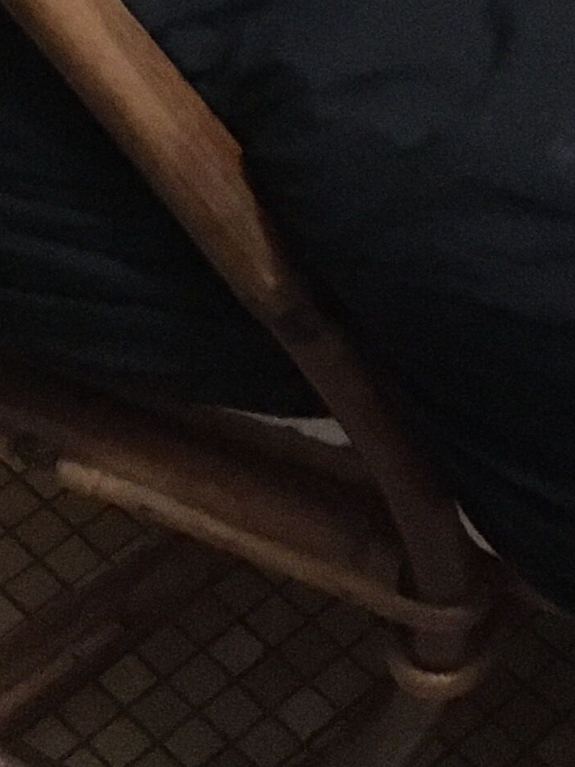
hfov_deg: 11.9
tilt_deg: -39.9
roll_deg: +1.9
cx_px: 321
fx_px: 2747
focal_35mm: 124
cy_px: -43
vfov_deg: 15.5
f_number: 2.2
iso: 1250
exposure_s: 1/17
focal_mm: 4.15
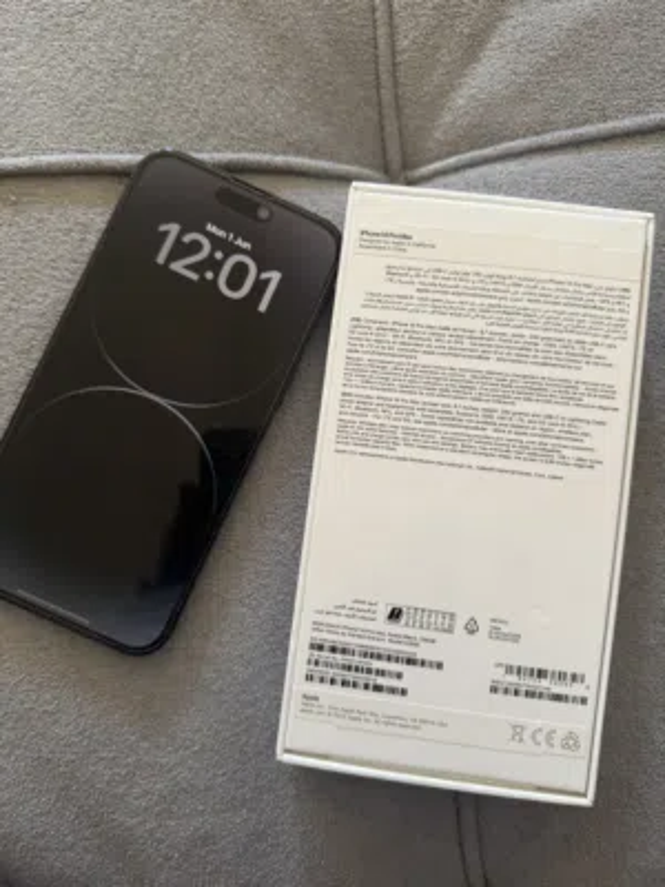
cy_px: 444
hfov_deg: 56.8
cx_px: 332
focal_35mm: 24
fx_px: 615
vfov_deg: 71.6
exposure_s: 1/60
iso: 800
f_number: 1.78
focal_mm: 6.76
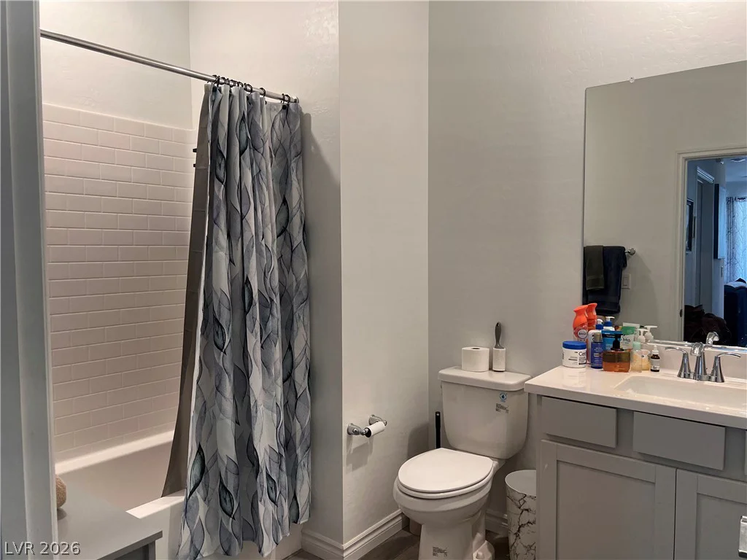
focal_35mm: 26
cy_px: 280
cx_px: 374
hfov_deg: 67.3
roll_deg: +0.7
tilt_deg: -2.5
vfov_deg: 53.1
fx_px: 561
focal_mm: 5.7
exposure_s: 1/120
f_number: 1.5
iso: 100
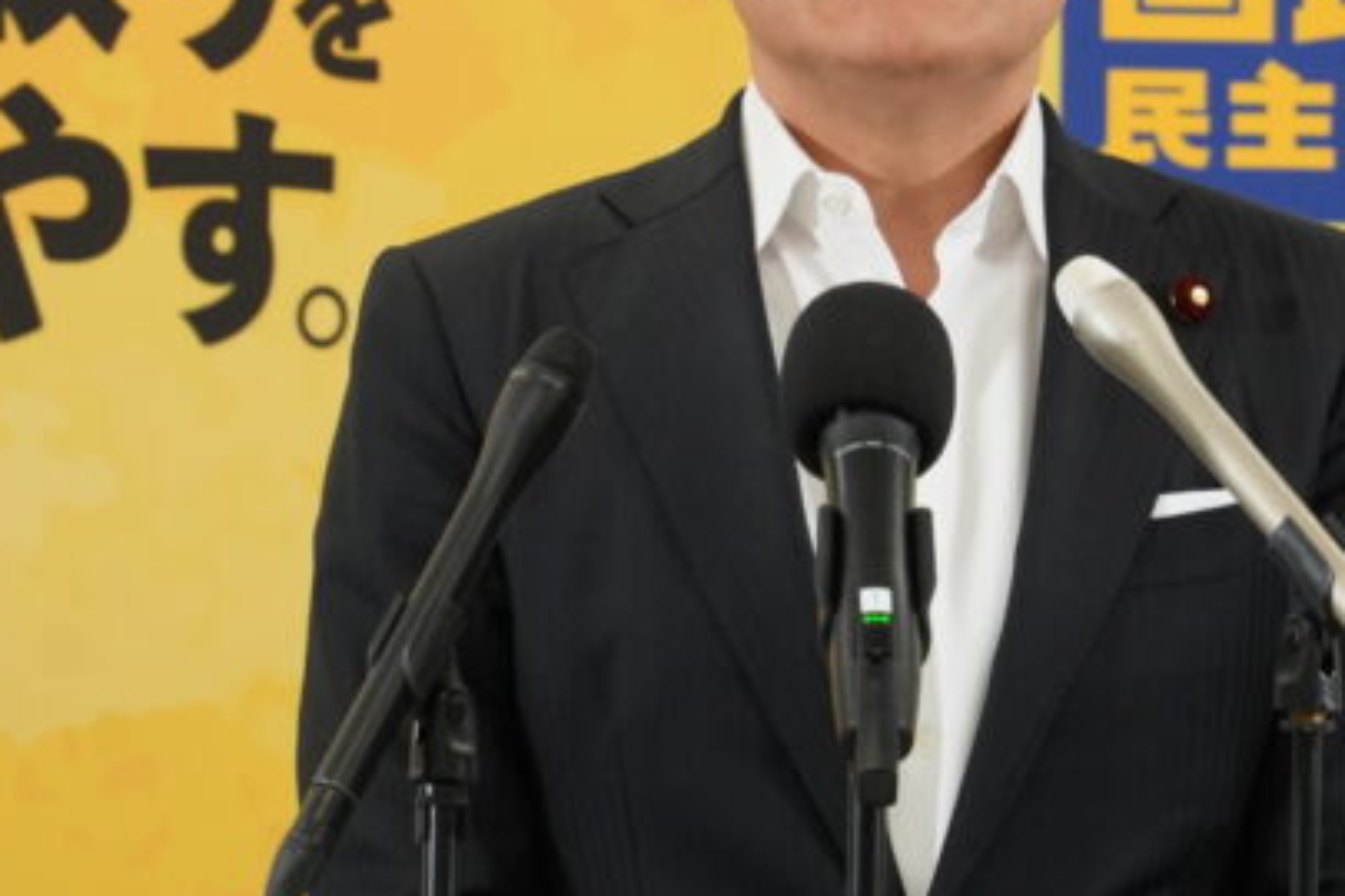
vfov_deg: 2.4
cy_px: 242
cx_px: 920
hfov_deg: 3.6
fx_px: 21257
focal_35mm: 569
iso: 1600
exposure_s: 1/160
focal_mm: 200
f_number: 5.6
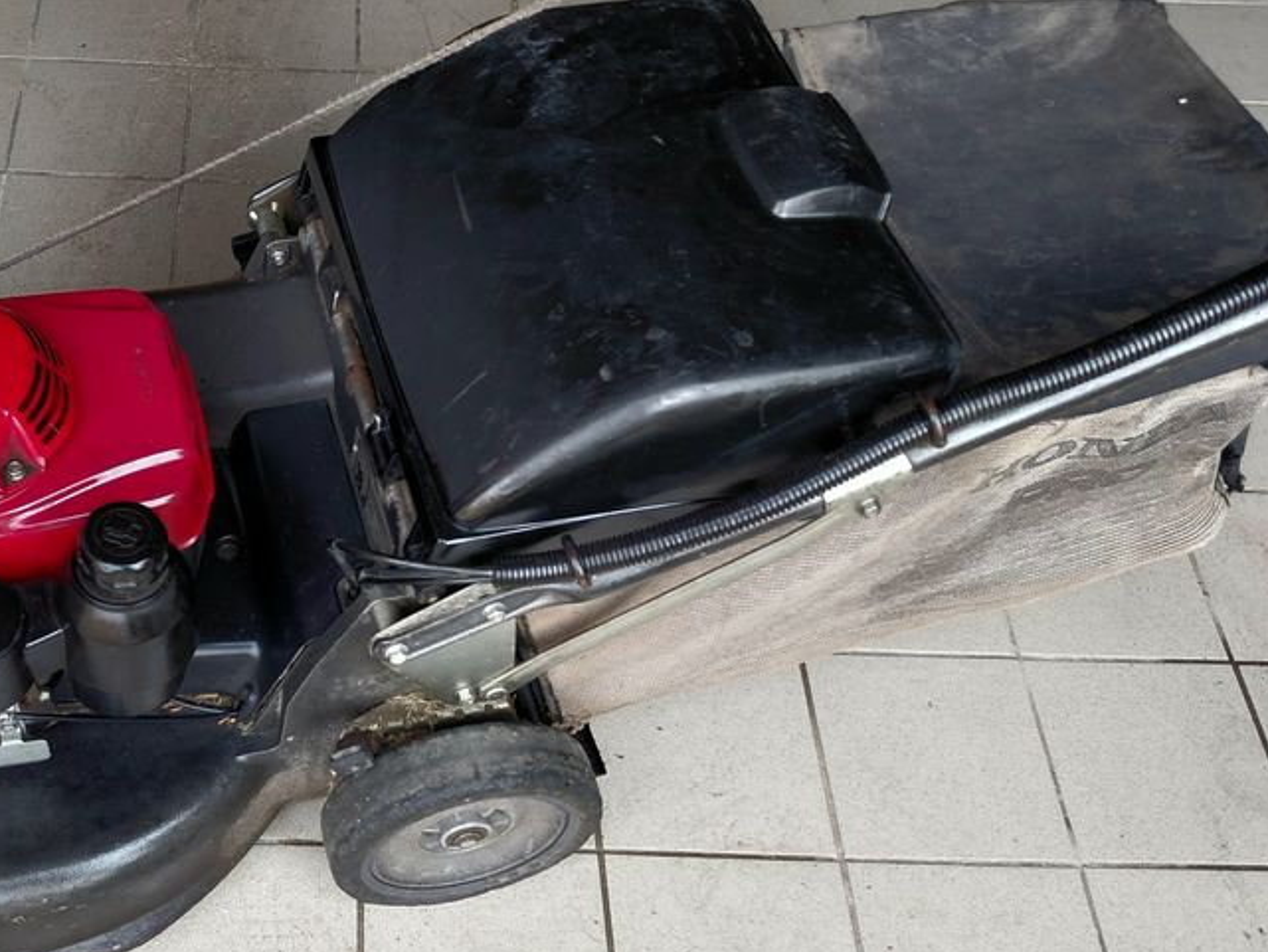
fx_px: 1429
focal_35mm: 39
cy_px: 548
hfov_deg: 46.0
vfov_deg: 36.8
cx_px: 303
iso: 50
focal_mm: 4.69
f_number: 1.8
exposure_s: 1/120
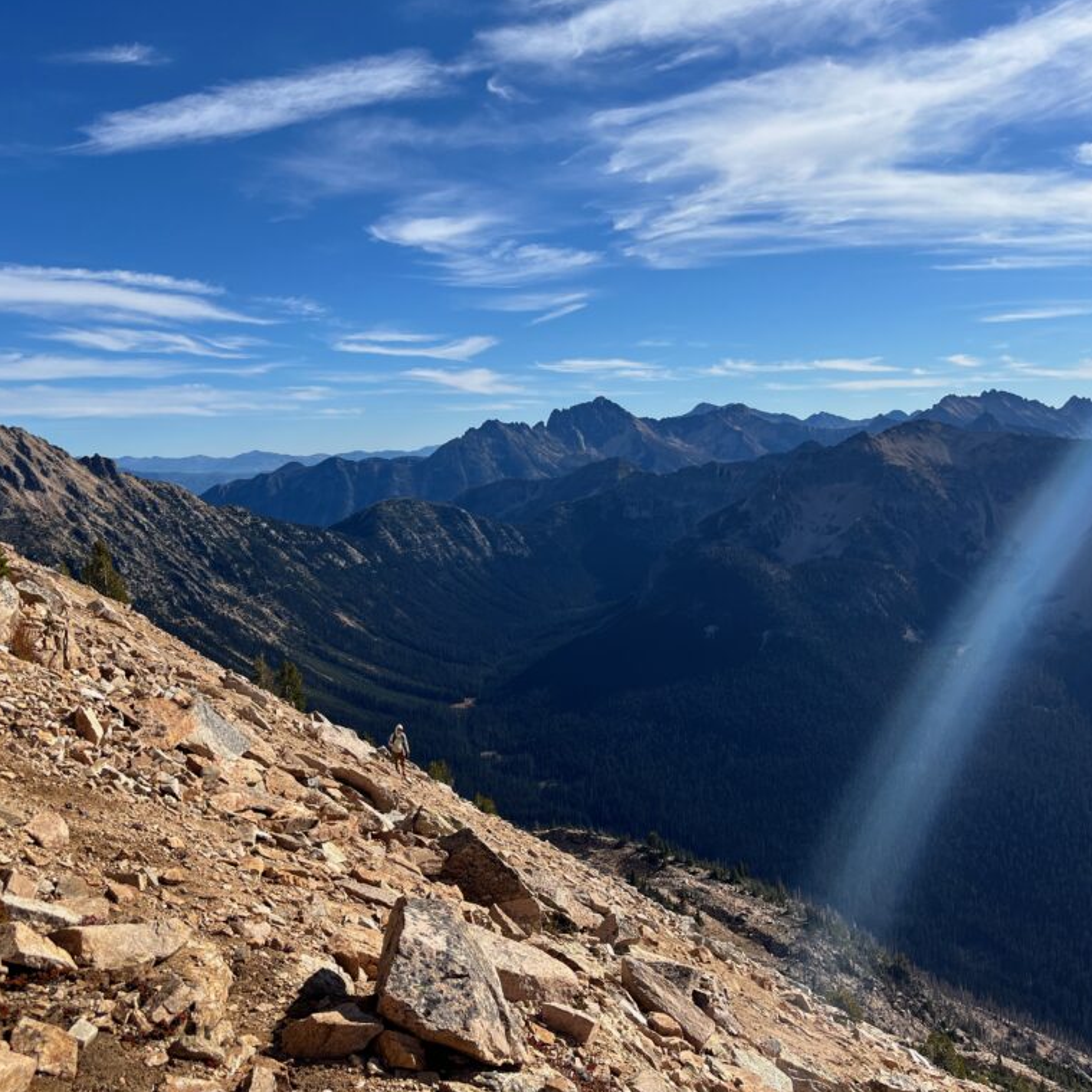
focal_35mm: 31
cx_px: 481
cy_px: 547
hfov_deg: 52.4
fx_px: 1106
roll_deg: +2.3
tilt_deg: -5.7
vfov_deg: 52.5
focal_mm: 5.1
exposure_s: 1/4651
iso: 50
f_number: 1.6
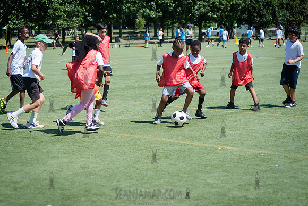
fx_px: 685
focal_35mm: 80
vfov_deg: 17.1
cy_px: 103
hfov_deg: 25.4
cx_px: 154
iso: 200
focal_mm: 80
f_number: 4
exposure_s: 1/1250
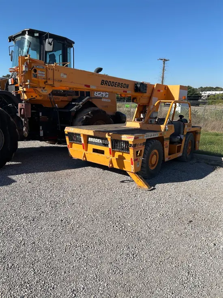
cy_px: 149
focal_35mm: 26
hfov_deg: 53.1
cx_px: 112
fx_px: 223
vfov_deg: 67.3
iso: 50
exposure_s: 1/4115
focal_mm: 5.7
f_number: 1.5
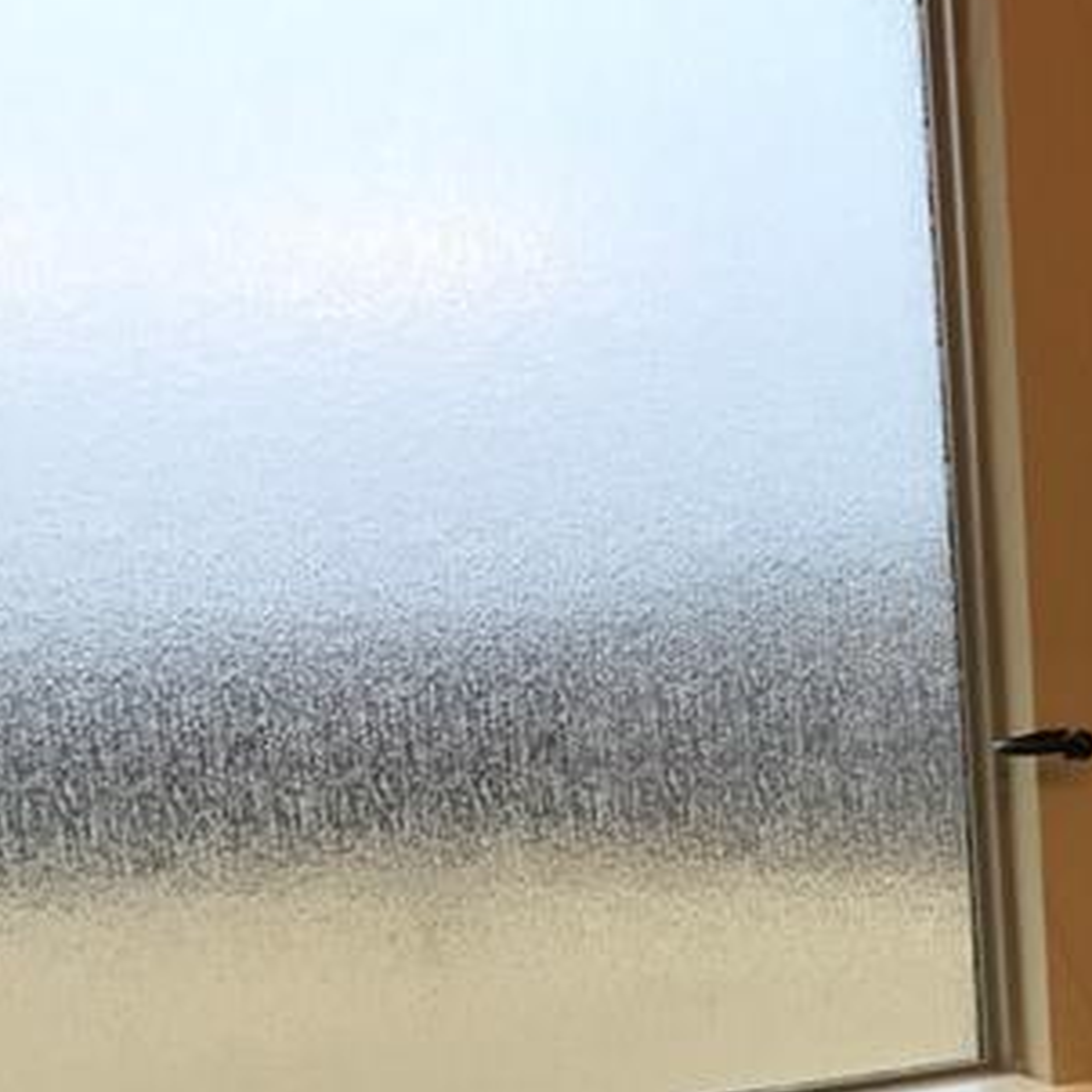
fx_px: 2248
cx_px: 843
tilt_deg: -11.3
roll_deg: +3.6
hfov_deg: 26.9
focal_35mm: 63
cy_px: 1157
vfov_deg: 25.6
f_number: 1.8
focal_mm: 3.99
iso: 20
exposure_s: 1/179
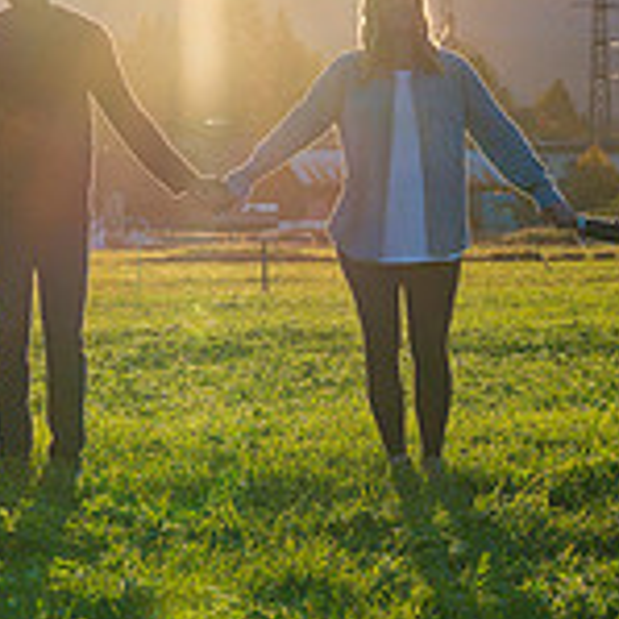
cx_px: 211
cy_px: 244
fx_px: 4855
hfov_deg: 7.3
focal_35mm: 240
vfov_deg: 7.3
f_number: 9
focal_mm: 70
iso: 400
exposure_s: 1/1250
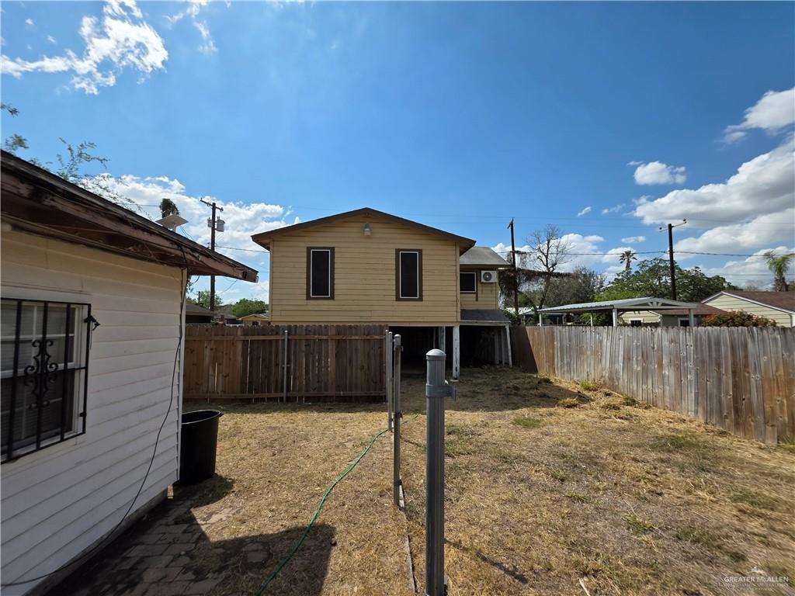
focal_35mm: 13
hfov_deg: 106.2
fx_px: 299
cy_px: 298
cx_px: 398
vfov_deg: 89.9
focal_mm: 2.2
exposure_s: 1/3455
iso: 40
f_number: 1.9
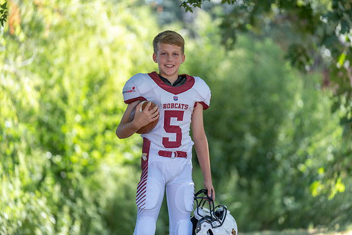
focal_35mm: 143
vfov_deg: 9.6
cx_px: 176
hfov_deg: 14.3
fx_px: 1398
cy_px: 118
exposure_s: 1/320
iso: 160
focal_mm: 143
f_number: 2.8
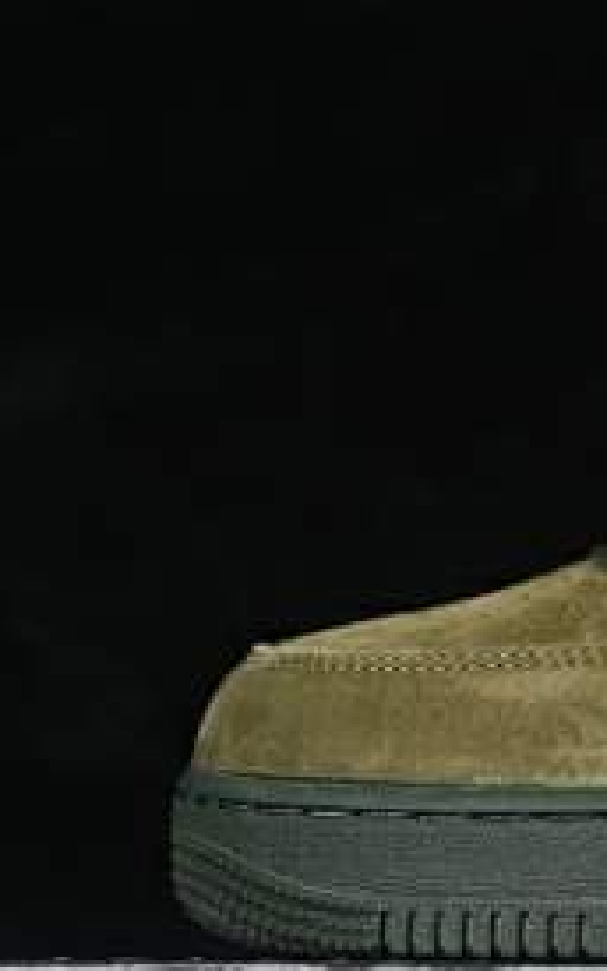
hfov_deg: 6.3
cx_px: 1083
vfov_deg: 10.3
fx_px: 5370
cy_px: 431
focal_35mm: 203
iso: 160
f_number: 6.3
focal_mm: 50
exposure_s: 1/60
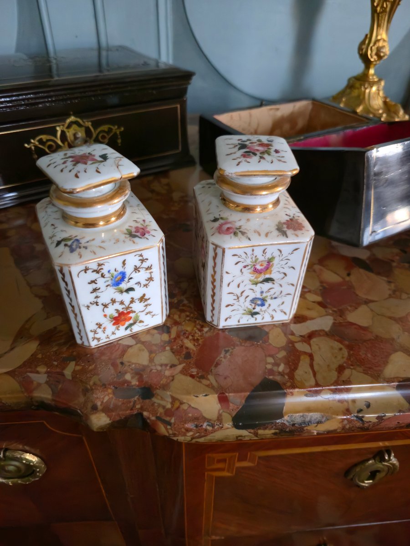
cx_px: 205
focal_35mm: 23
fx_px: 363
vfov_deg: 73.9
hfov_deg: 58.9
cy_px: 273
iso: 640
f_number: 1.8
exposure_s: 1/50
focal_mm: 5.4
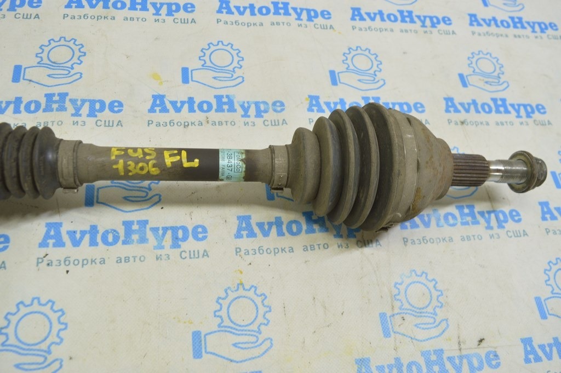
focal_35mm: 32
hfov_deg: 59.5
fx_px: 490
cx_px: 280
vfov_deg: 41.6
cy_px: 186
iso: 400
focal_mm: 21
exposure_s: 1/20
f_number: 5.6
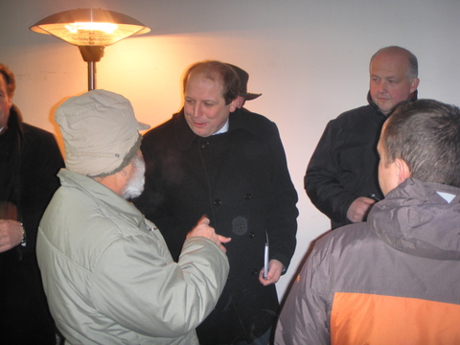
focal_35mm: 38
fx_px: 505
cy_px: 172
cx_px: 230
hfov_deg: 49.0
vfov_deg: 37.7
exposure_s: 1/30
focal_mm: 6.7
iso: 100
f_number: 3.5
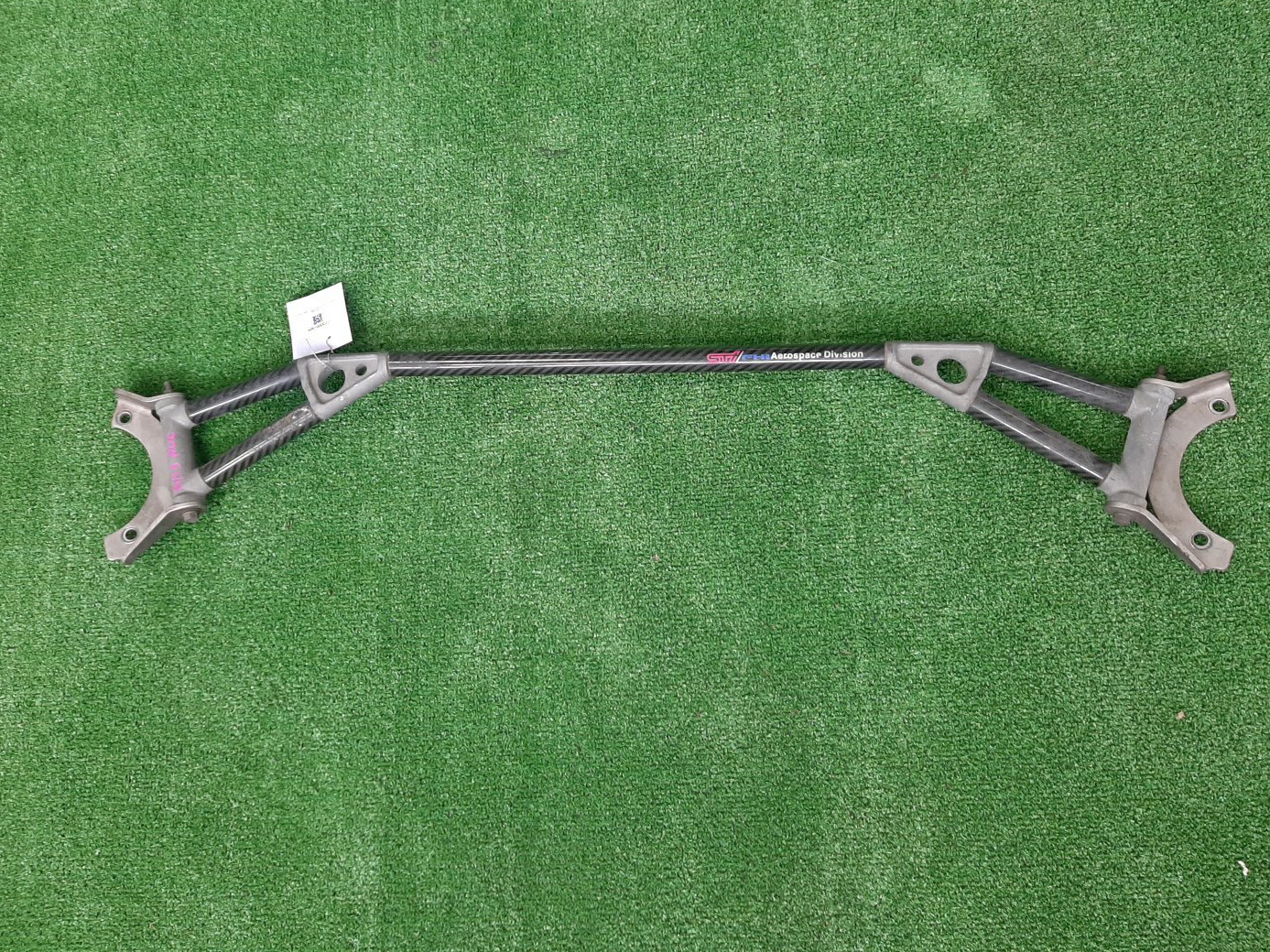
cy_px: 471
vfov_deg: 51.3
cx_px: 634
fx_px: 990
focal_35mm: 27
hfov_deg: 65.3
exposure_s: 1/50
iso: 115
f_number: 1.7
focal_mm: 3.93
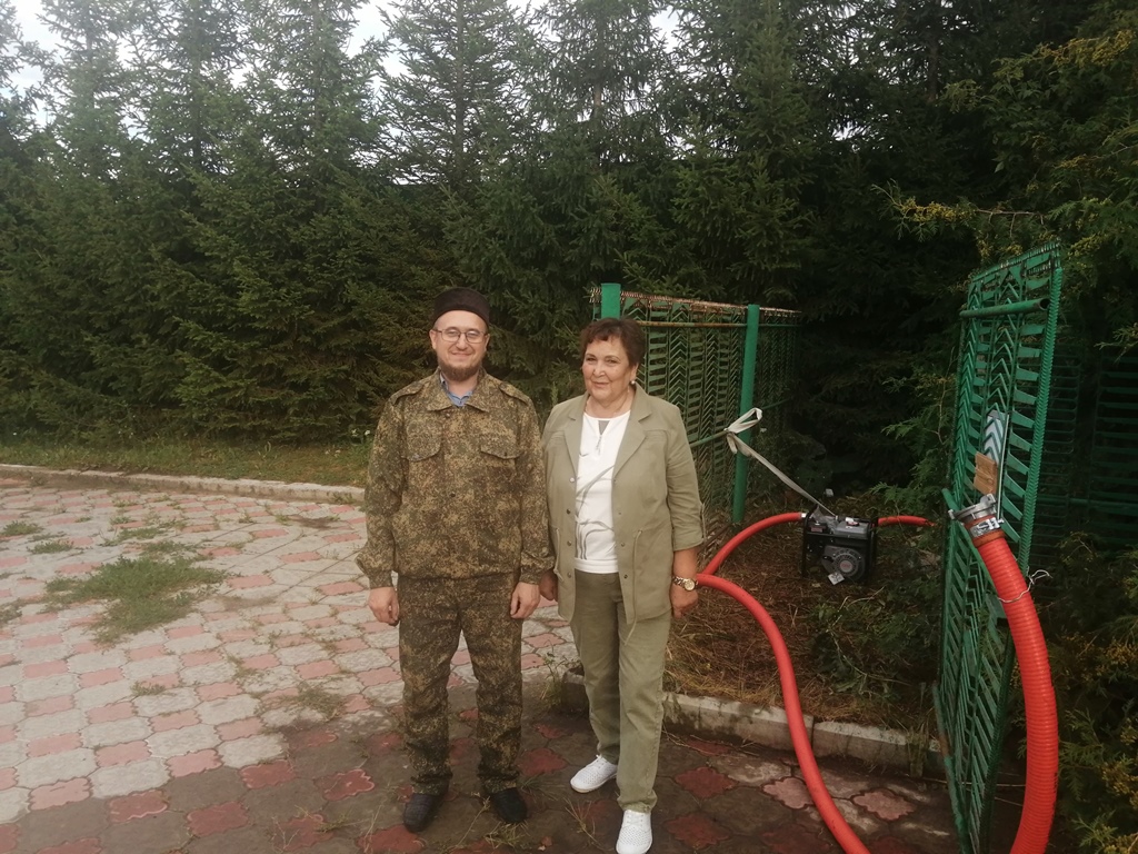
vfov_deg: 53.1
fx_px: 855
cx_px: 569
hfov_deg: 67.3
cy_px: 427
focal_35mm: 26
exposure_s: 1/283
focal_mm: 3.46
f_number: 1.8
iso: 50
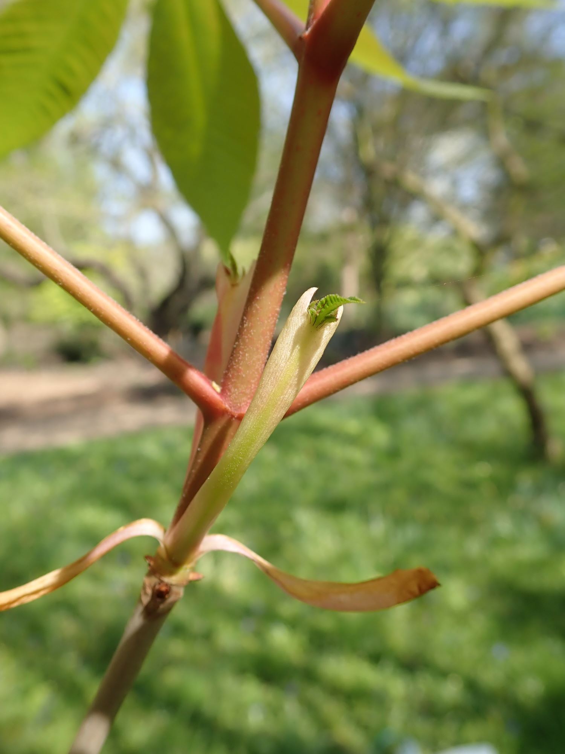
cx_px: 282
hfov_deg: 46.8
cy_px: 377
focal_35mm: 30
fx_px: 653
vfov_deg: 60.0
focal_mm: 5.5
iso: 100
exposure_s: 1/320
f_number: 3.2
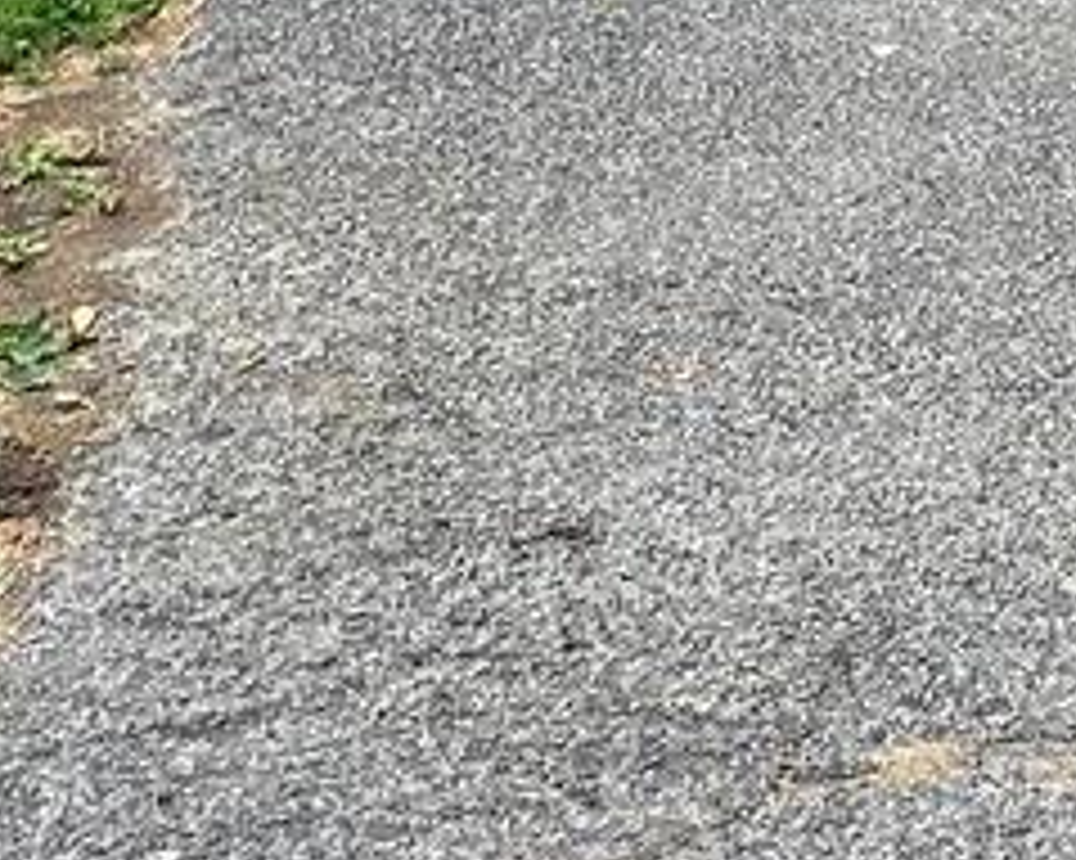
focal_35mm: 153
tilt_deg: +1.5
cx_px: 2301
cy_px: -1517
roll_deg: -0.2
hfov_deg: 11.2
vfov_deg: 8.7
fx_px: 4870
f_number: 1.8
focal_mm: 4.25
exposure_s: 1/1330
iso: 32
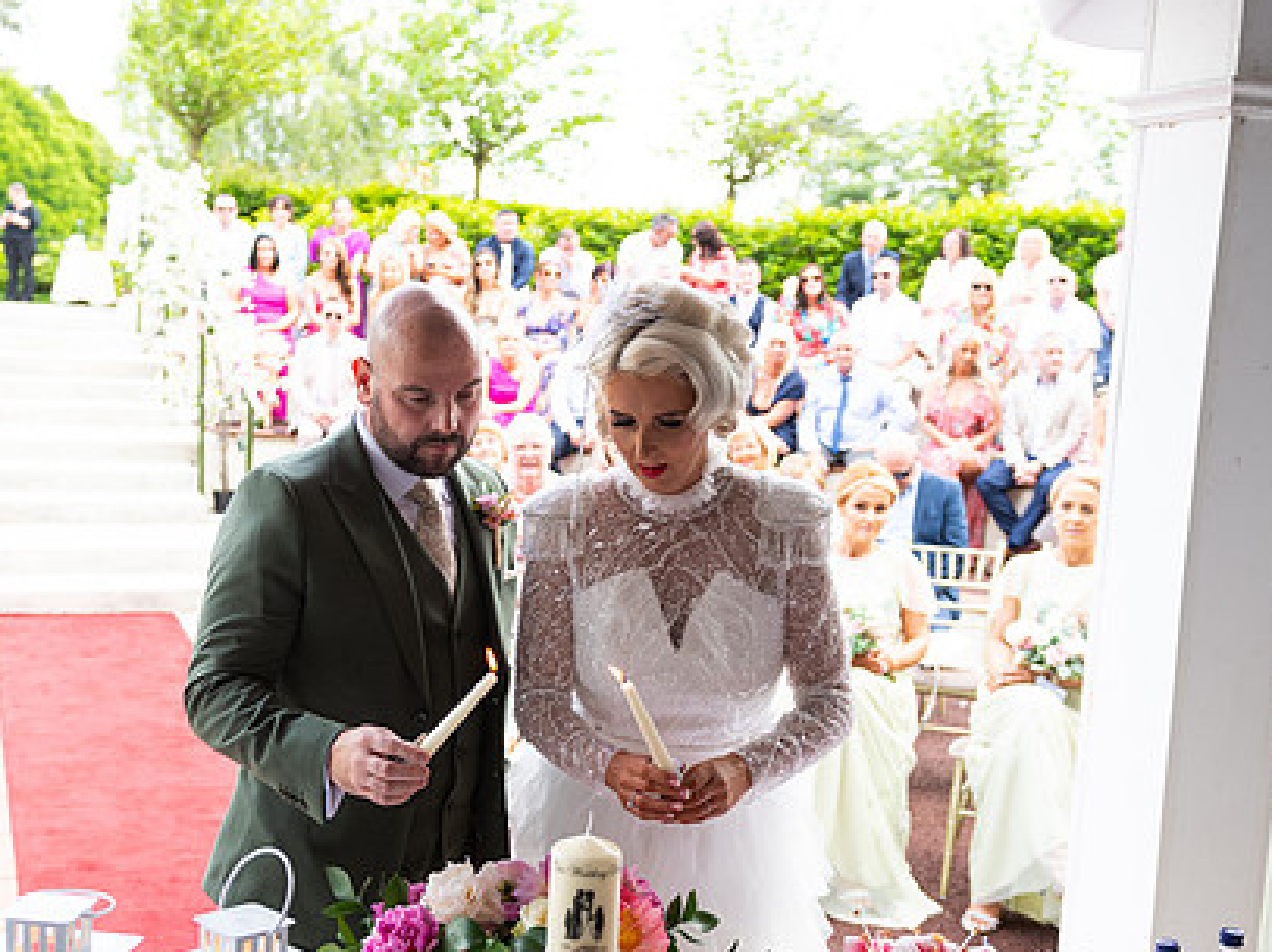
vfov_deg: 32.8
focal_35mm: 44
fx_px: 1616
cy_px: 562
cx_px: 548
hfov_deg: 42.9
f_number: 3.5
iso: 160
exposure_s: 1/160
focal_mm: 32
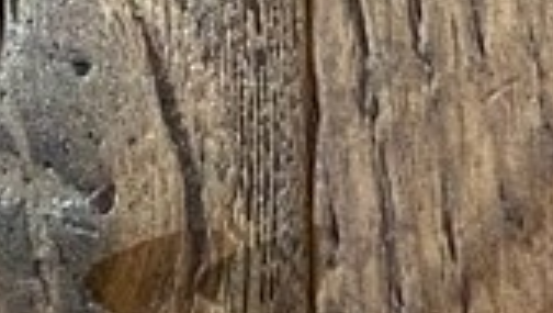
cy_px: -1081
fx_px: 4258
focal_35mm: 290
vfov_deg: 3.9
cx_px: -695
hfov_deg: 7.1
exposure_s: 1/60
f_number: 1.8
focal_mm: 4.25
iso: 200
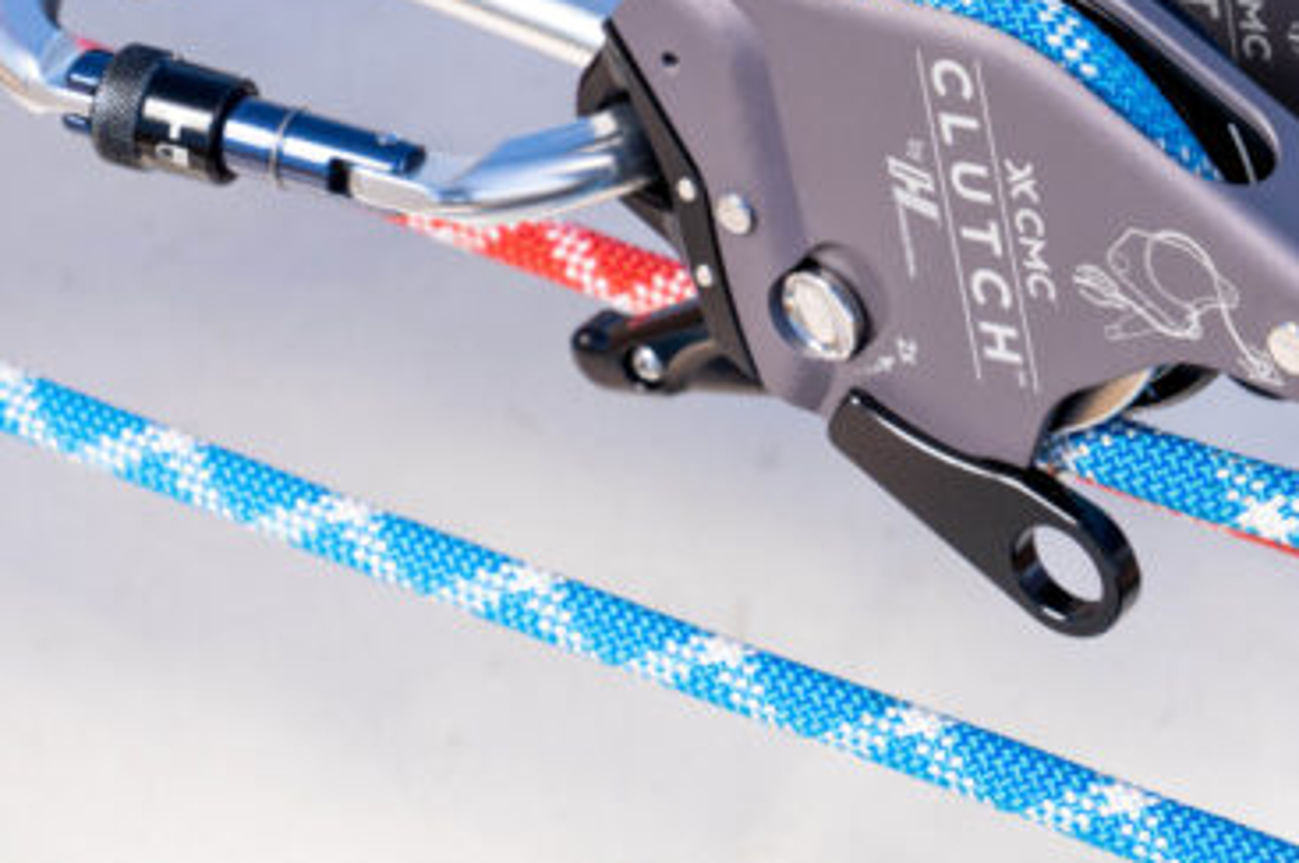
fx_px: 6814
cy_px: 301
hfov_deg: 10.9
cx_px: 1044
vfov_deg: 7.3
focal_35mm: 189
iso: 100
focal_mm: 70
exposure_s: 1/250
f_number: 6.3
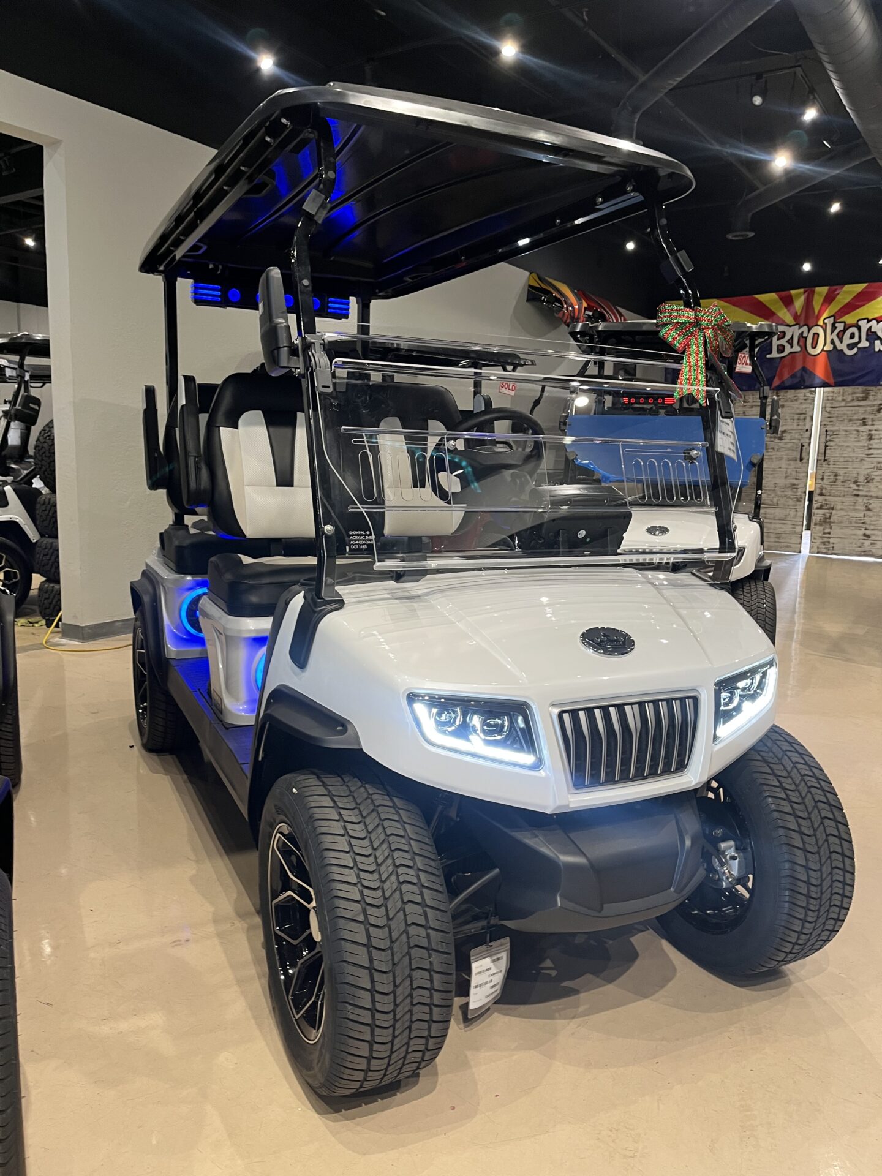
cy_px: 588
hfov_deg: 53.1
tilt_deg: -9.0
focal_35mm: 26
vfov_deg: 67.3
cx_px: 441
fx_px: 883
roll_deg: -1.3
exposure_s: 1/60
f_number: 1.6
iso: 125
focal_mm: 5.1
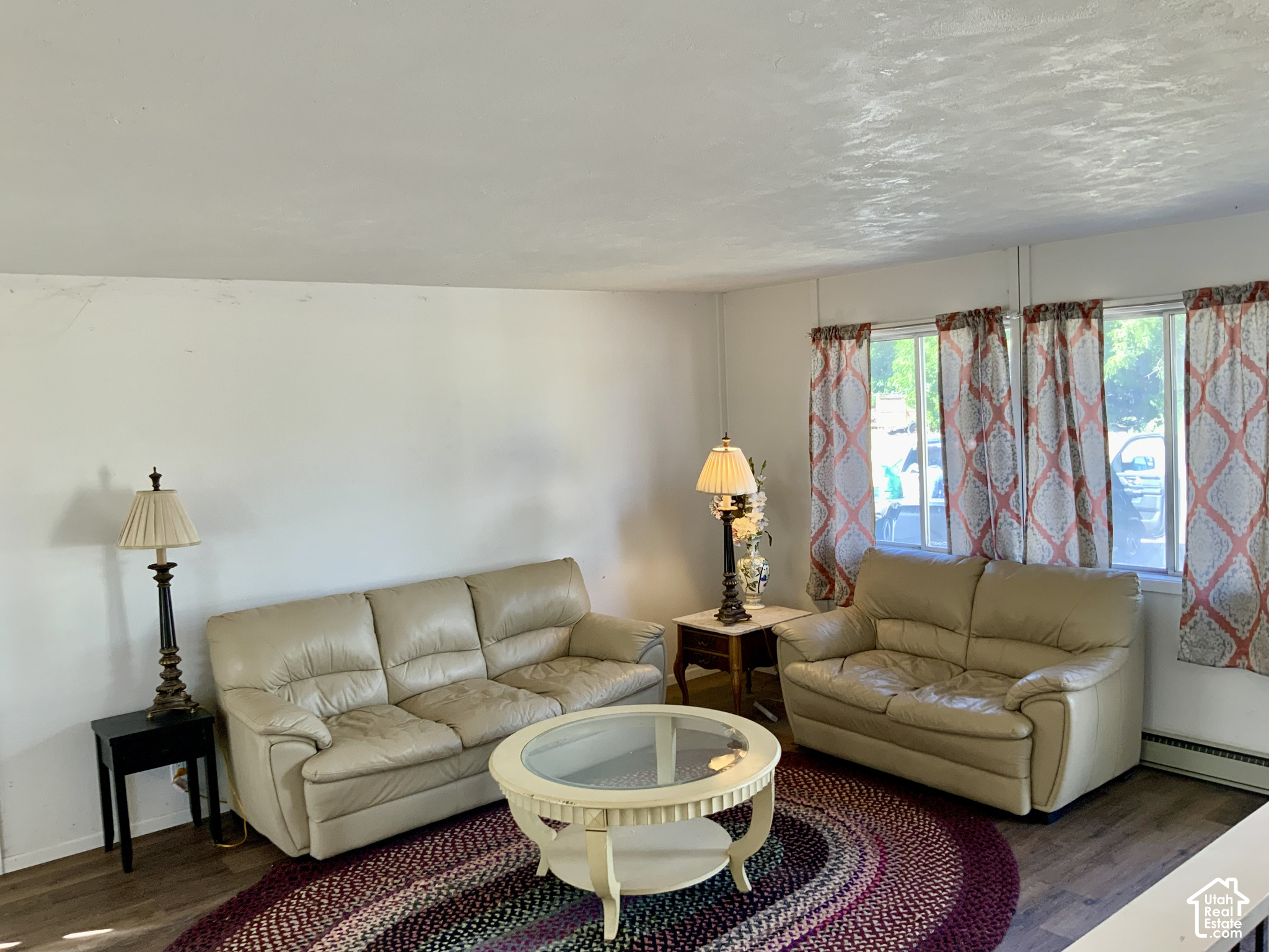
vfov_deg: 48.2
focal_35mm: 29
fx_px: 1063
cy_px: 476
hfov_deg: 61.7
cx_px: 634
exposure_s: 1/60
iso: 40
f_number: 1.8
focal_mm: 3
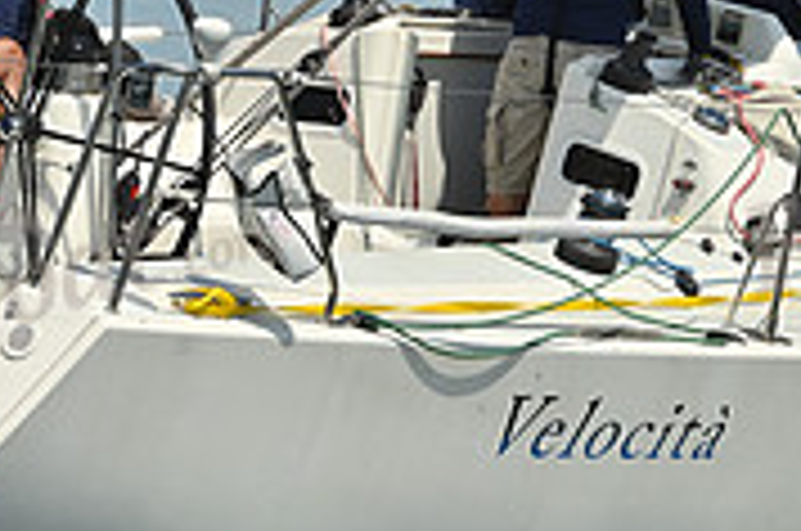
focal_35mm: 245
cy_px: 7
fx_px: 5441
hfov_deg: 8.4
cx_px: 518
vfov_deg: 5.6
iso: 250
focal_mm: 75
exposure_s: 1/1250
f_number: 11
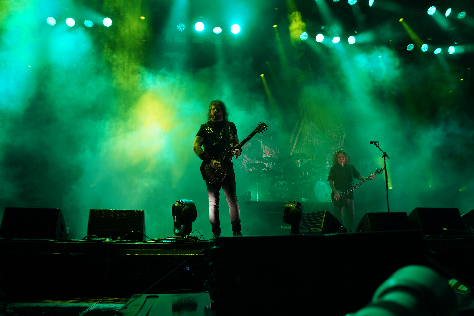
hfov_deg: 67.4
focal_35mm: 27
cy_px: 158
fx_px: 355
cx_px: 237
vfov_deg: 47.9
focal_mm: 27
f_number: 4
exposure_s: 1/100
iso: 250
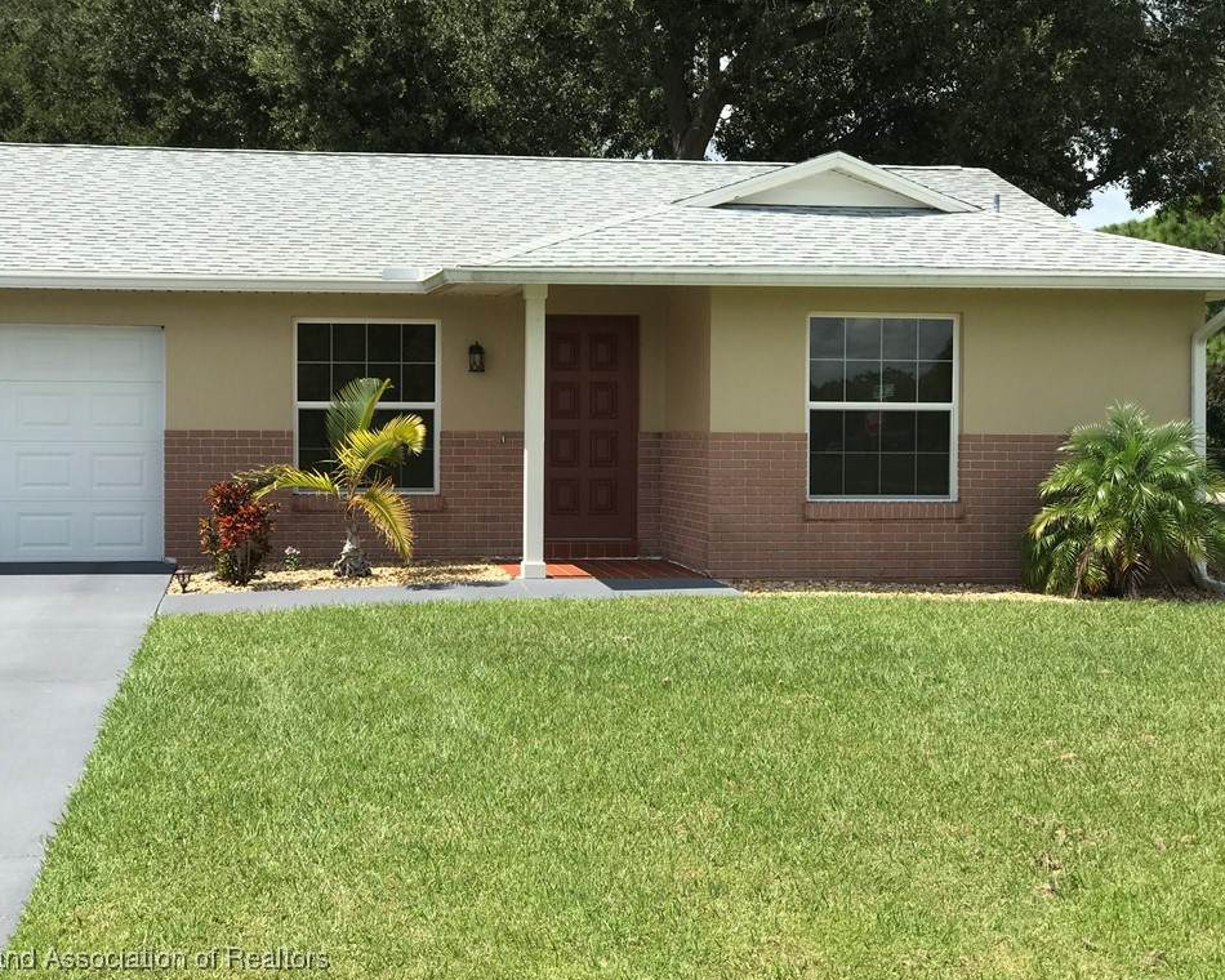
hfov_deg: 31.4
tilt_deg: -1.4
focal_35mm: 60
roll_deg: -1.1
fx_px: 2175
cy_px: 491
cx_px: 567
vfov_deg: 25.4
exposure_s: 1/894
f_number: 2.8
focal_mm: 6.6
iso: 20
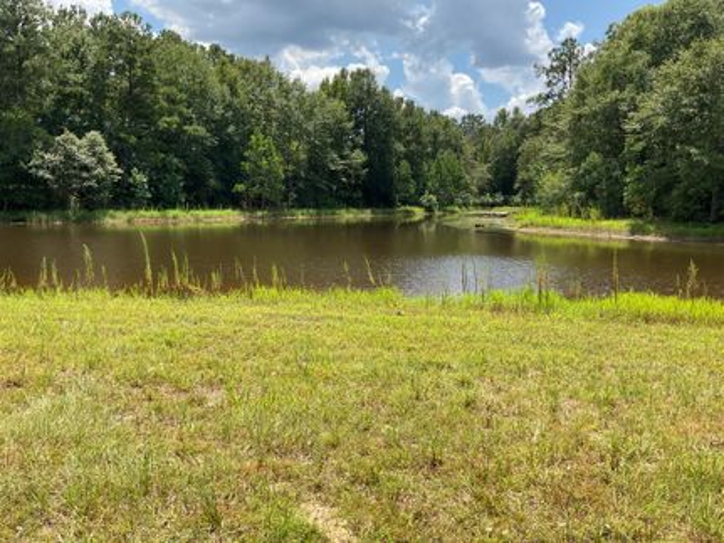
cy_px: 272
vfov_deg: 48.2
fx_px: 606
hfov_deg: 61.7
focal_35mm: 29
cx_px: 362
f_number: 1.8
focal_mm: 3
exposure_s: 1/1076
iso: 16
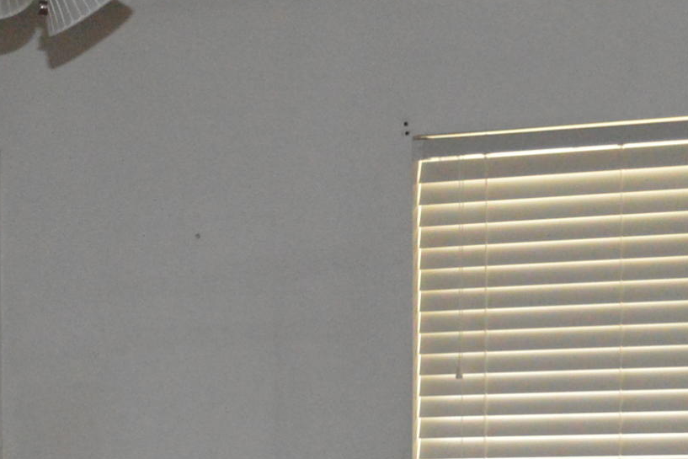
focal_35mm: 143
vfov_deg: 9.2
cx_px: 67
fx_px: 2733
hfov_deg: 14.2
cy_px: 775
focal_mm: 26
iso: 3200
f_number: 4.2
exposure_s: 1/60
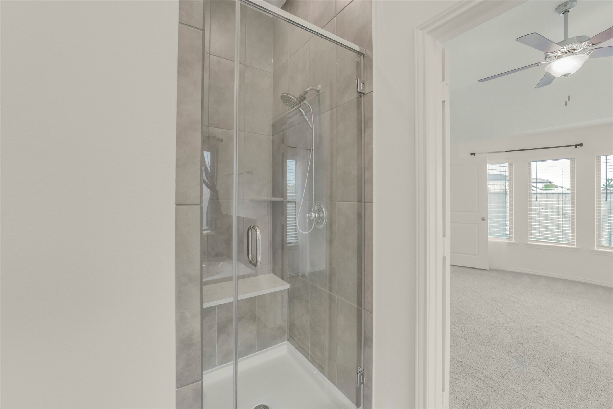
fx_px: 238
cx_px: 306
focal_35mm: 14
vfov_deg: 81.2
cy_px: 204
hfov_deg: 104.2
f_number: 11
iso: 500
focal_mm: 14
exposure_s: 1/25
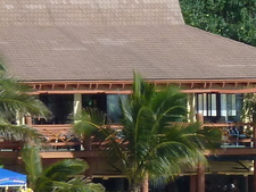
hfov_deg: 1.5
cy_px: 142
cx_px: 72
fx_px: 9545
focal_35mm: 1290
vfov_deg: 1.2
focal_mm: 39.7
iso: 160
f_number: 5.6
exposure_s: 1/800
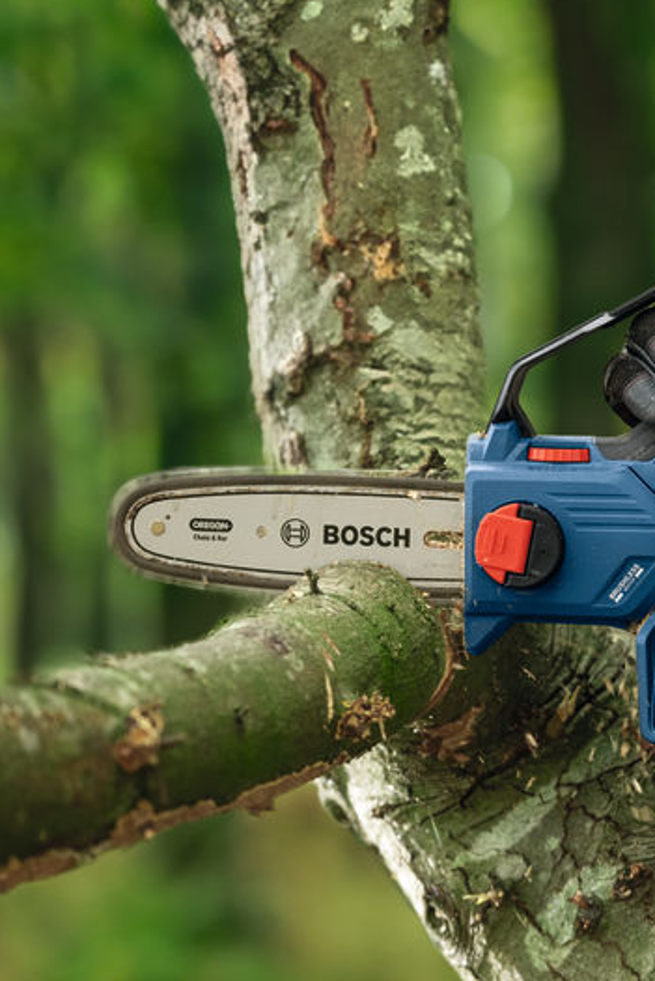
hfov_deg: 7.6
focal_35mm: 181
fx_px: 4936
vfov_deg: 11.4
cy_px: 485
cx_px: 562
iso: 1600
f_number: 2.8
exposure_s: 1/160
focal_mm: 119
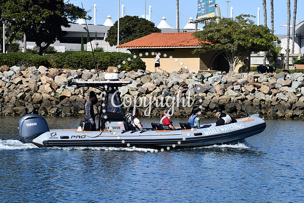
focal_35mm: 150
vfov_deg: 9.2
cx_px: 152
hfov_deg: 13.7
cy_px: 102
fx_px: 1267
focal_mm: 100
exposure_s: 1/500
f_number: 8
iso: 160
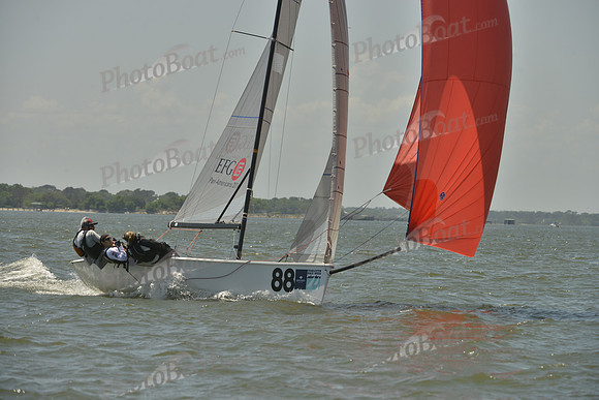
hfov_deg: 9.4
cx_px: 300
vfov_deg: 6.2
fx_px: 3661
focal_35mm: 220
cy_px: 200
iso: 280
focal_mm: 220
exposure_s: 1/1600
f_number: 9
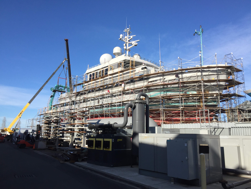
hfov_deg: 61.7
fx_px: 210
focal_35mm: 29
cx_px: 126
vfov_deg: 48.2
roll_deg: -3.3
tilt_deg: +13.5
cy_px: 94
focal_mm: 4.15
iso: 32
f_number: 2.2
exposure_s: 1/2198
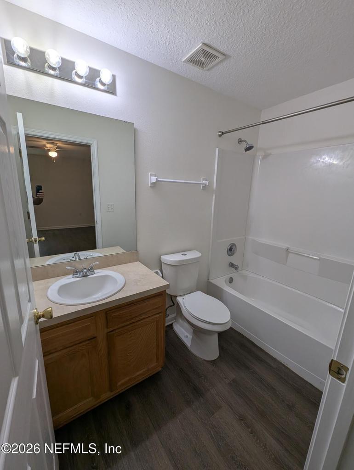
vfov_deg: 106.1
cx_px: 177
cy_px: 235
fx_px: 177
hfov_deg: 90.0
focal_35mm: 13
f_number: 2.2
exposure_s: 1/120
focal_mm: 1.95
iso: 63
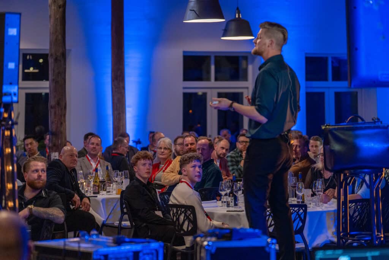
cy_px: 130
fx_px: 1102
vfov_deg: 13.4
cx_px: 194
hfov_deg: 20.0
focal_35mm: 102
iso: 1600
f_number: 2.8
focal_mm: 102
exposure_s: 1/125
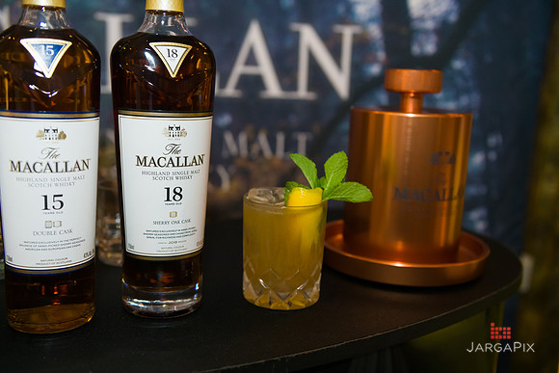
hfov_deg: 50.7
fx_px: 590
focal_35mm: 38
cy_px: 186
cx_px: 280
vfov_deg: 35.1
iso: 1600
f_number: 3.2
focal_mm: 38
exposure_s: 1/125
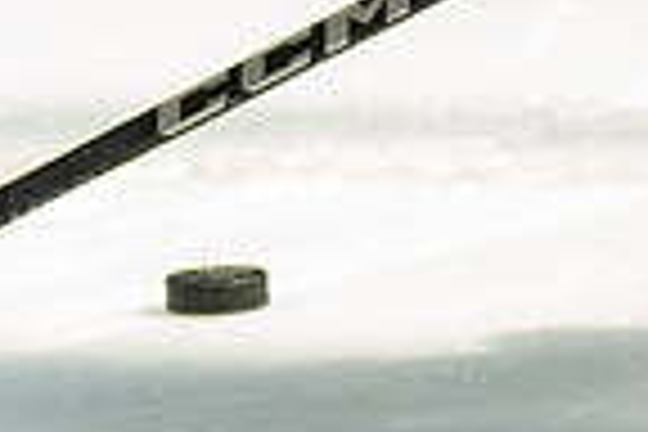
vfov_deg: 1.3
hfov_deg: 2.0
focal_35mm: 1018
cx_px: 1082
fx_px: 18323
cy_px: -423
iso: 1600
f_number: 3.5
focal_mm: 157
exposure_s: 1/2500
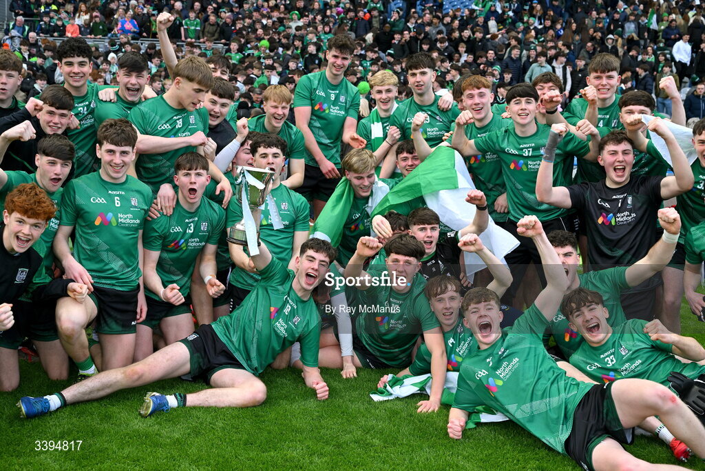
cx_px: 352
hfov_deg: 44.5
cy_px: 236
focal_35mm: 44
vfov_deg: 30.5
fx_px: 862
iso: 320
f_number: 6.3
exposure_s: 1/250
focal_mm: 44
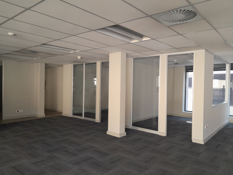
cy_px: 88
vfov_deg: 51.4
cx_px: 116
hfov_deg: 65.3
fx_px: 182
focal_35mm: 27
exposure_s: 1/60
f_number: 1.8
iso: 320
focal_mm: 4
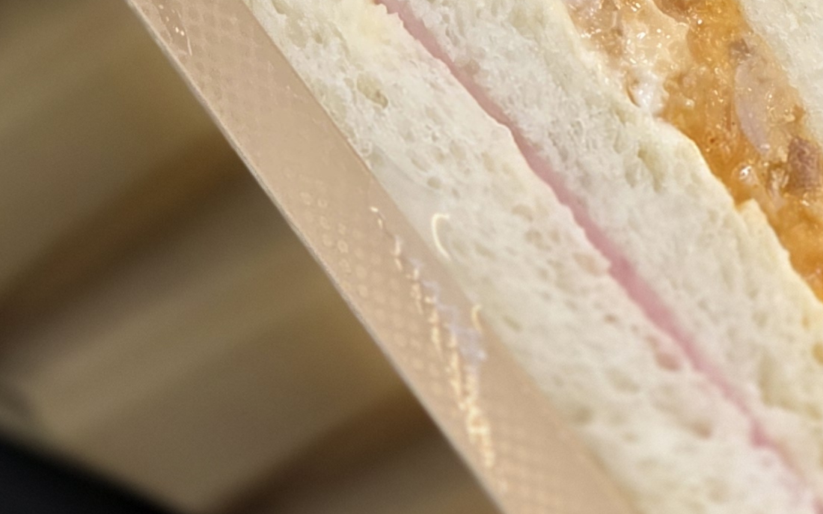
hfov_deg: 7.9
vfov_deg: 4.9
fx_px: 5965
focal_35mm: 266
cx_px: 747
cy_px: -168
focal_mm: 7.9
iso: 250
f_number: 2.4
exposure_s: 1/120
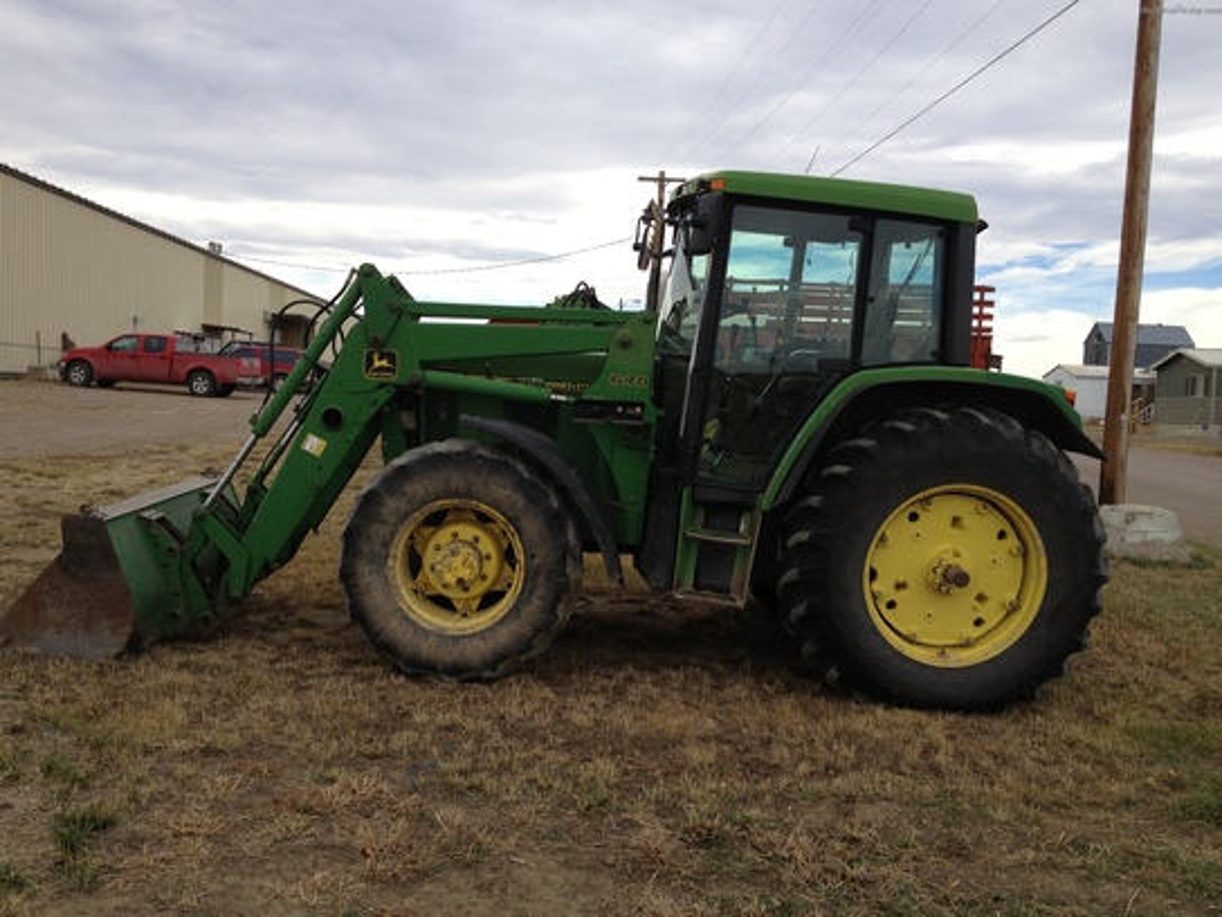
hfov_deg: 52.6
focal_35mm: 35
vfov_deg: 40.7
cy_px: 458
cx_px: 611
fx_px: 1236
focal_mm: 4.28
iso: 50
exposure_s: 1/778
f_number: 2.4
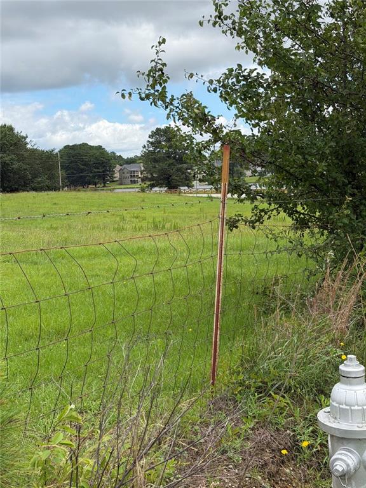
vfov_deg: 39.7
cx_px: 183
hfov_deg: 30.3
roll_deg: +2.6
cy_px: 244
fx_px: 677
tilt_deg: -6.5
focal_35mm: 48
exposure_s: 1/3378
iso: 64
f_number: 1.78
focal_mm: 6.76
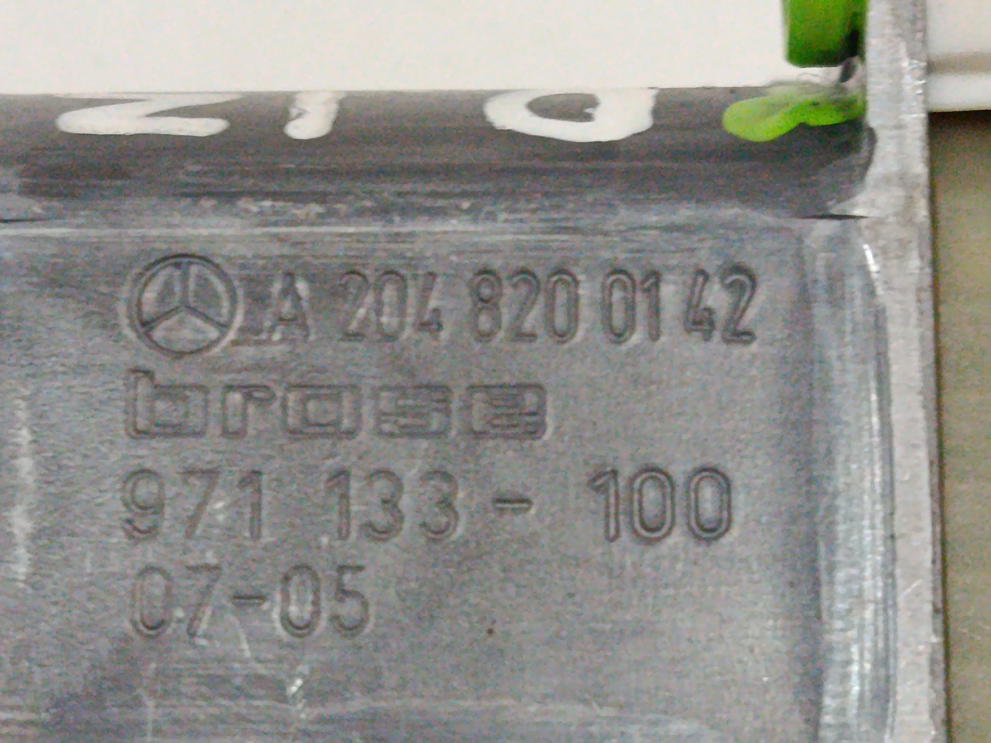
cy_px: 372
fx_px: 3493
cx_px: 496
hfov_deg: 16.1
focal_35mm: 122
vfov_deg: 12.1
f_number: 1.7
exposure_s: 1/50
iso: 637
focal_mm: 5.24
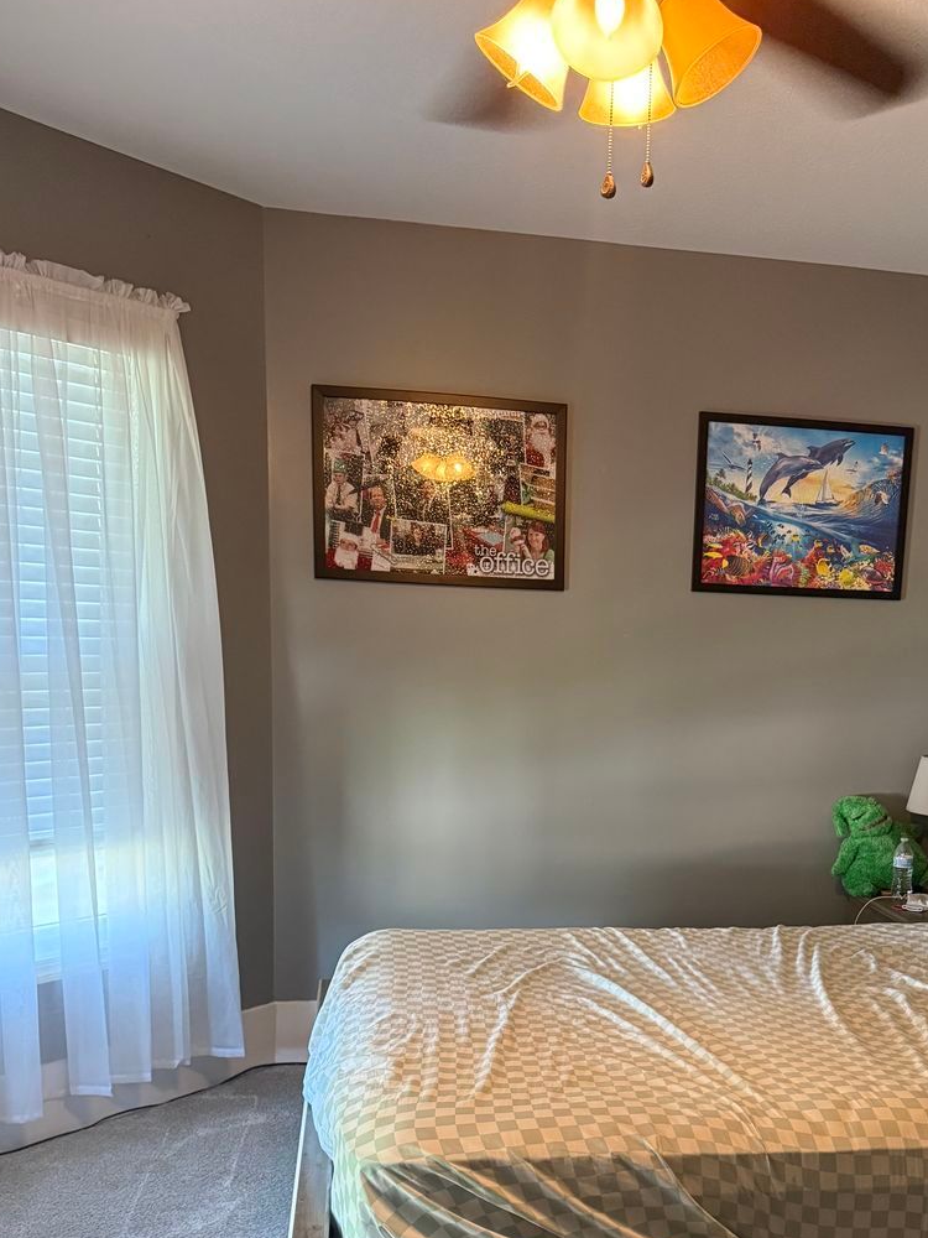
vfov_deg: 50.2
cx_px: 656
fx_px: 1287
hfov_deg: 38.9
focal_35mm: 36
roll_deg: -2.7
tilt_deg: -9.3
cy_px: 853
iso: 640
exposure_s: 1/60
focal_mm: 6.76
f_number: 1.78
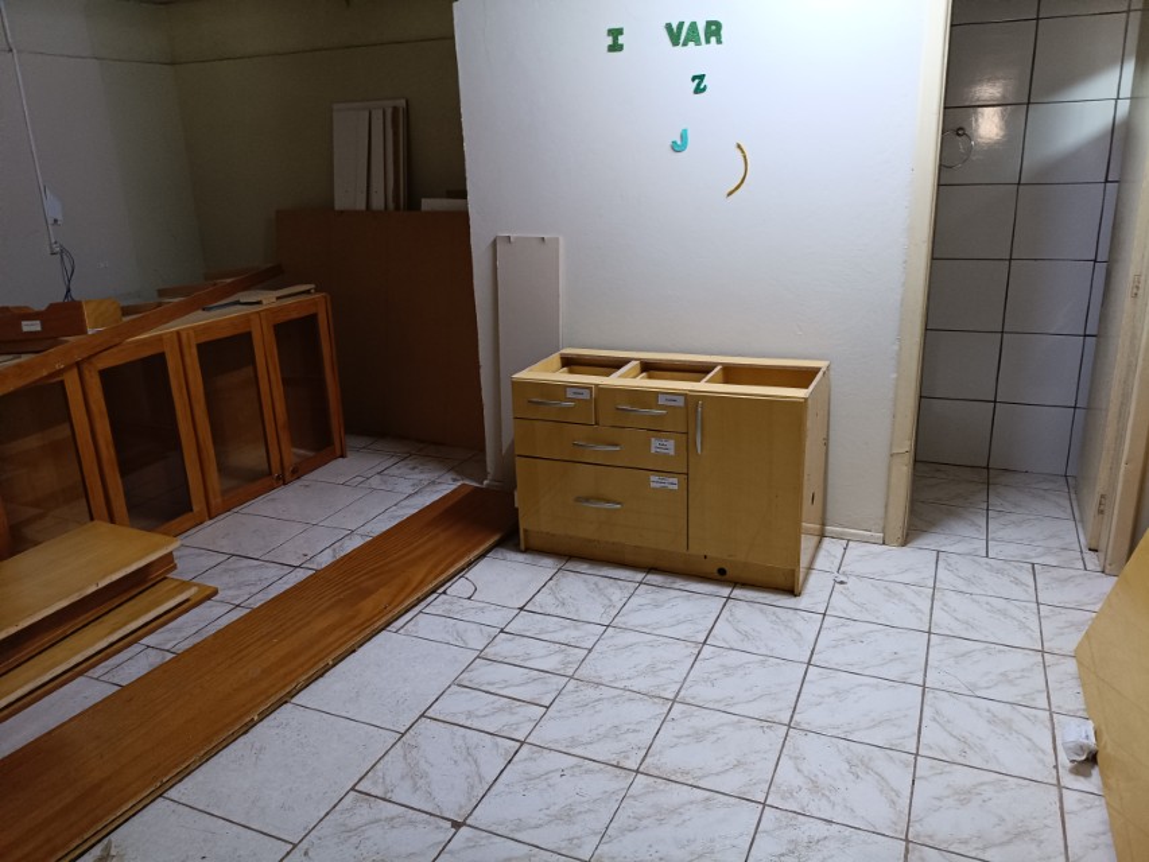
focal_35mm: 26
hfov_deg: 67.3
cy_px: 431
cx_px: 574
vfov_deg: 53.1
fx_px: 863
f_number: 1.5
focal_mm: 4.94
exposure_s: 1/39.9
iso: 612
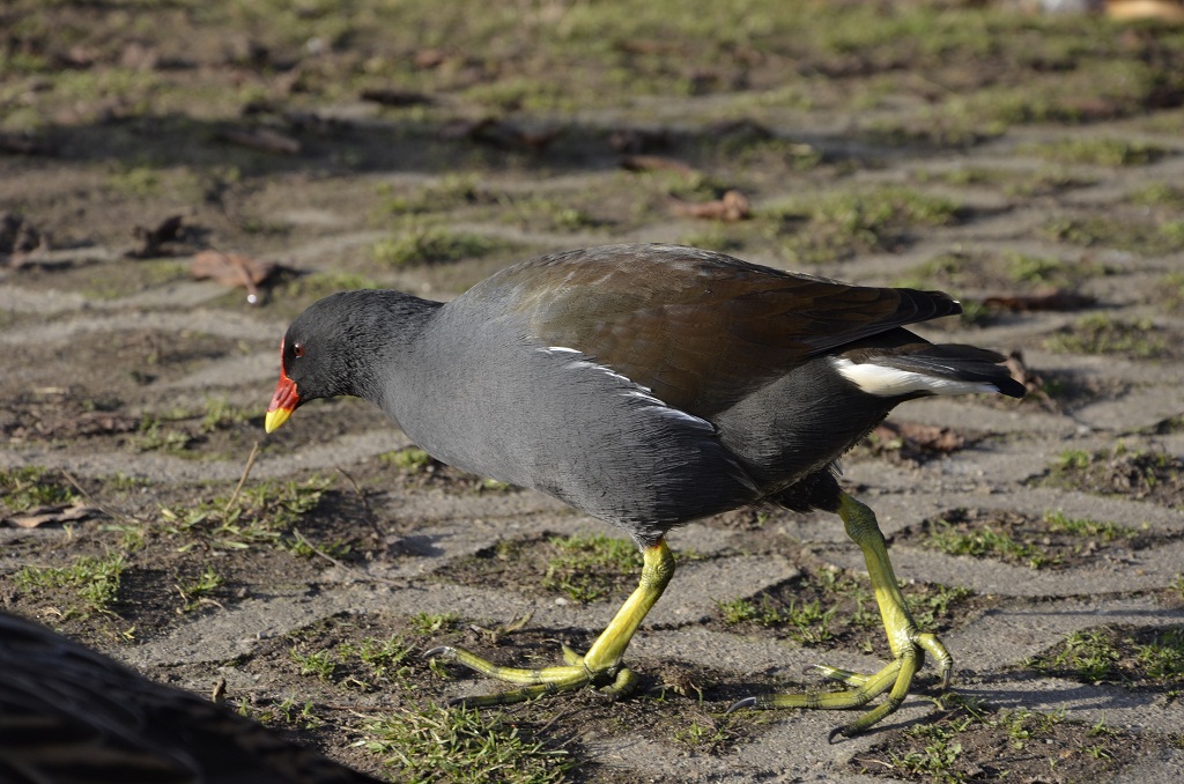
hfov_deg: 13.1
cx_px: 592
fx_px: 5169
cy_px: 392
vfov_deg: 8.7
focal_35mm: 158
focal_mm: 105
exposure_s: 1/250
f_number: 8
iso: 200
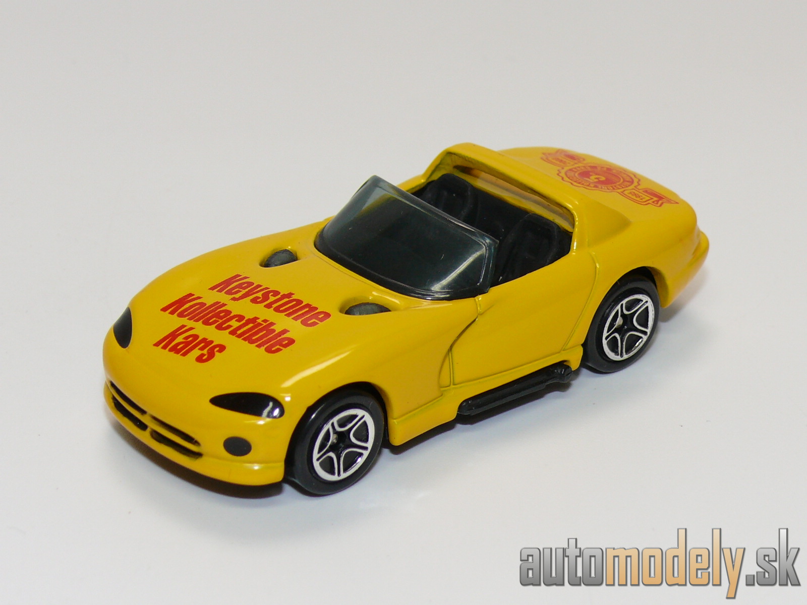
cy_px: 302
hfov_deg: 19.3
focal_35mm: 102
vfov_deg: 14.5
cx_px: 404
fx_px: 2378
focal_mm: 13.3
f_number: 4
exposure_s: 1/30
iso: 100
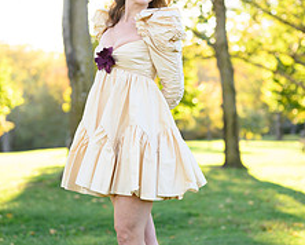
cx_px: 149
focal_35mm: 95
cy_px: 105
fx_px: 858
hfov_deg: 20.1
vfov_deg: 16.2
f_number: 2
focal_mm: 50
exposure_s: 1/800
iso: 320
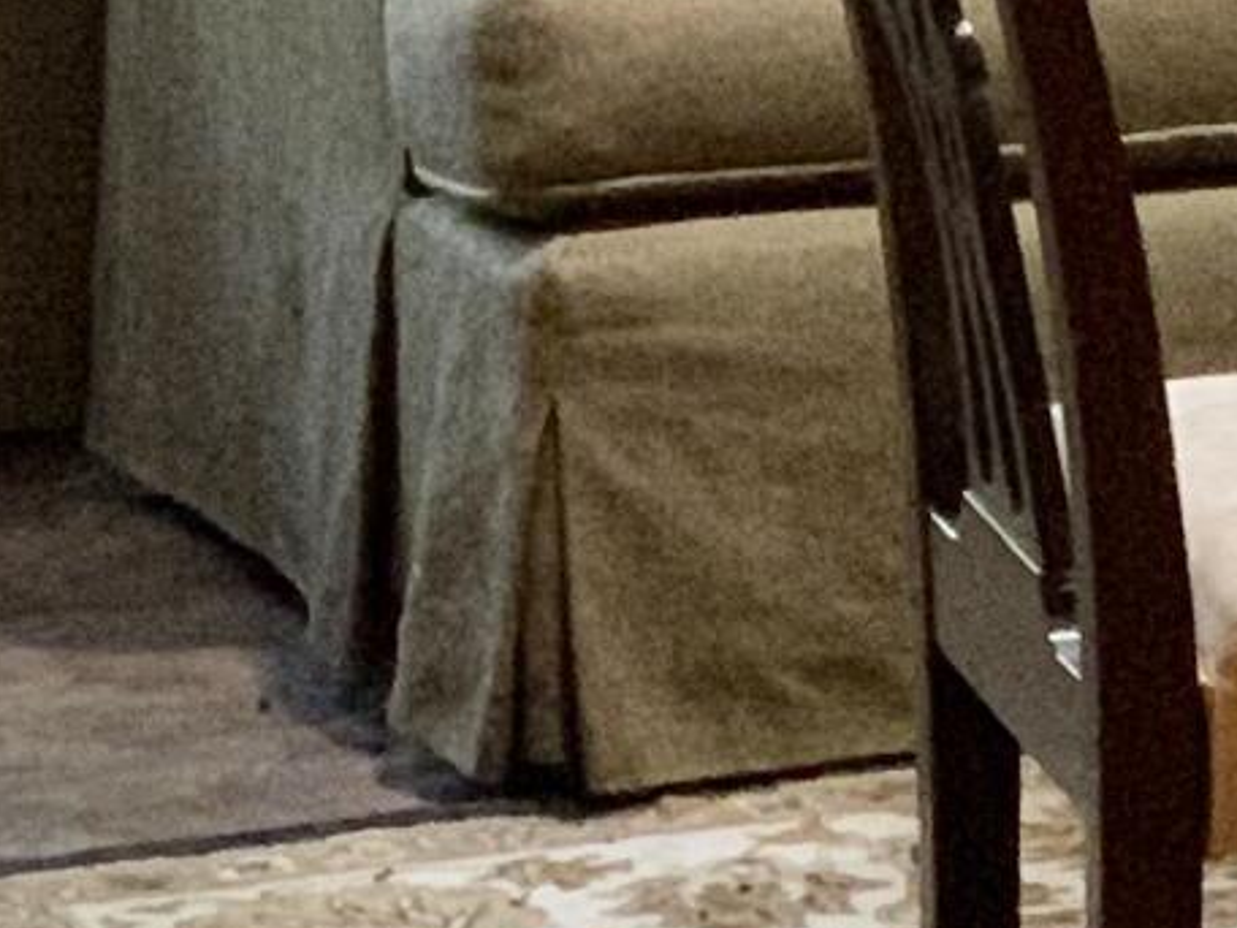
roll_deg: -1.0
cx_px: 2138
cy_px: -1232
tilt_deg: -2.4
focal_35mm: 342
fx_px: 12221
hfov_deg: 5.7
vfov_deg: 4.3
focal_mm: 6
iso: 320
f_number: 2.4
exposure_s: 1/40
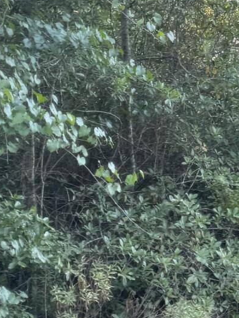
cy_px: 209
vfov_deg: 21.5
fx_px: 837
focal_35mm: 91
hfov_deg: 16.2
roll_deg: -2.2
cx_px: 145
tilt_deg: -3.1
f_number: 1.78
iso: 80
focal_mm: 6.76
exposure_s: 1/169
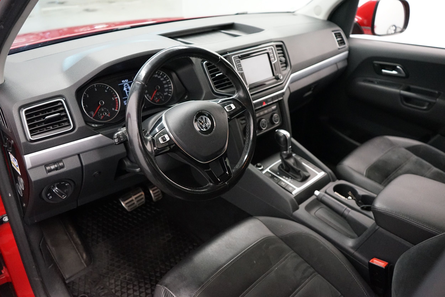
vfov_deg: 46.4
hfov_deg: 65.5
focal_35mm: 28
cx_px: 222
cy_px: 148
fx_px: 346
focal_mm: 28
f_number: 4
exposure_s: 1/160
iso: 6400
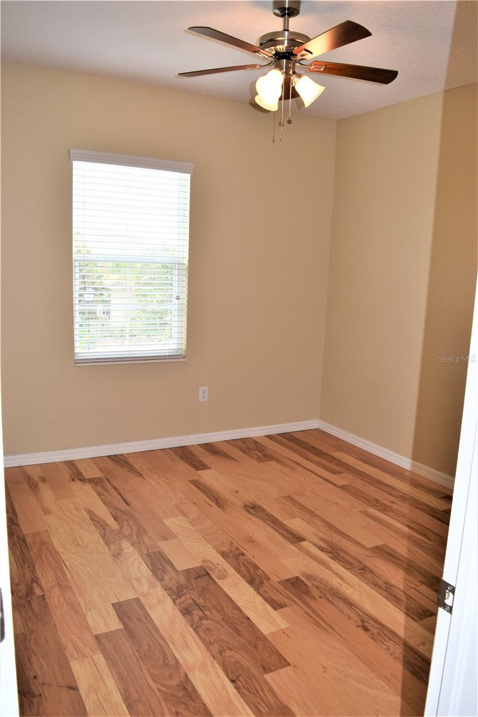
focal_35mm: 27
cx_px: 239
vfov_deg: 67.4
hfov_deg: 47.9
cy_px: 358
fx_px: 538
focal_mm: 18
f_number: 5.6
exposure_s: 1/125
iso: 250
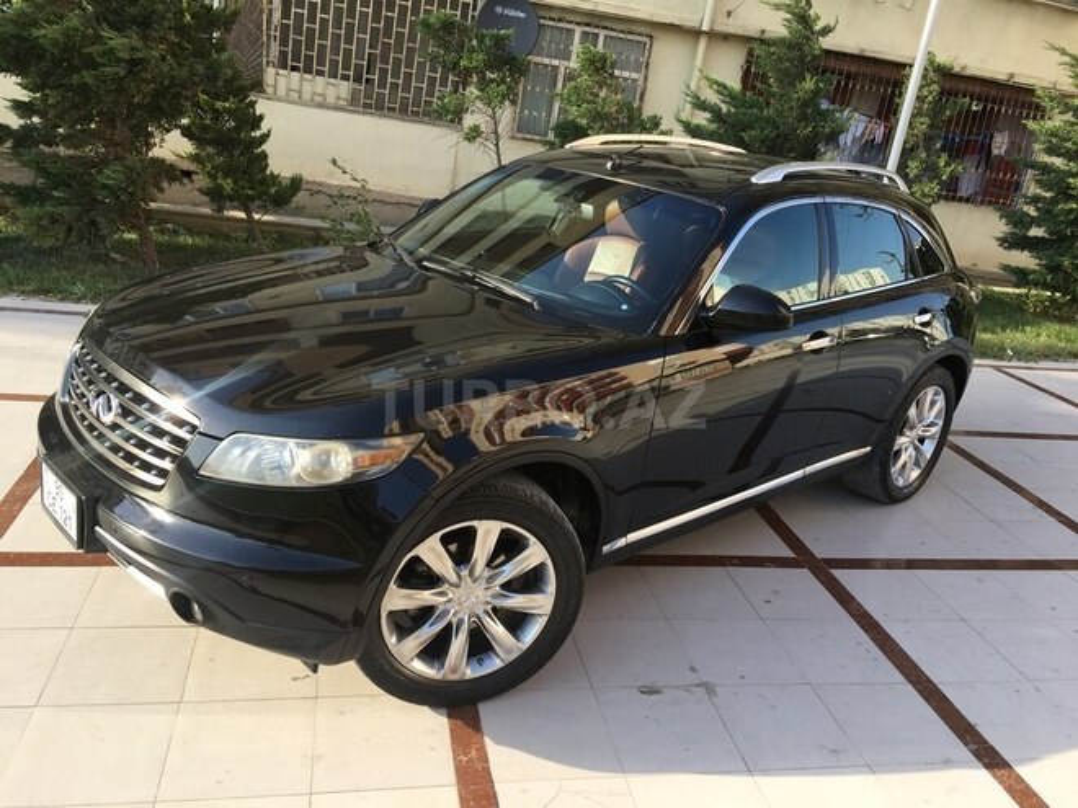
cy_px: 404
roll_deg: -9.5
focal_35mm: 29
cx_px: 539
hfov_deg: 61.7
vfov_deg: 48.2
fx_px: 903
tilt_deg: -18.6
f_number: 2.2
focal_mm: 4.15
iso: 25
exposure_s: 1/407
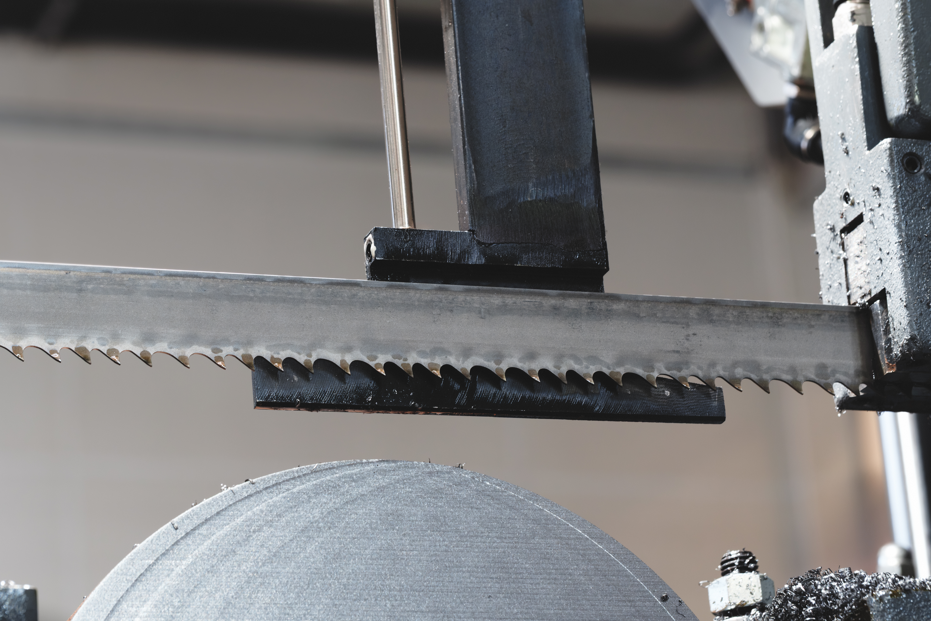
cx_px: 466
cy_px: 310
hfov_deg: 17.1
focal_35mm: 120
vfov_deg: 11.4
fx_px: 3103
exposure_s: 1/1.67
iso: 800
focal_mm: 80
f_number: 9
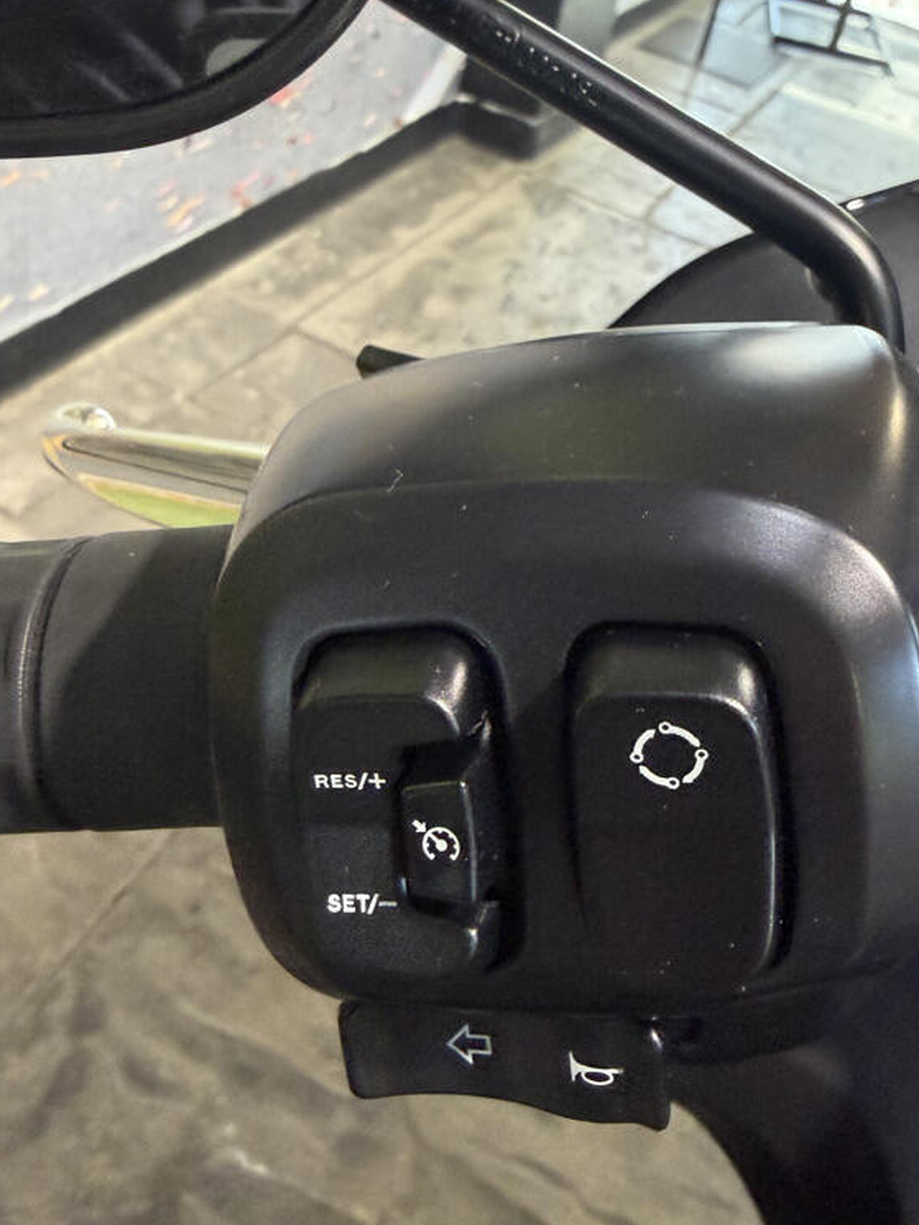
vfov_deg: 54.8
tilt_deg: -31.3
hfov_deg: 42.7
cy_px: 465
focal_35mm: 33
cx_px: 561
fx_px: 1168
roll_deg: -14.7
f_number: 2.2
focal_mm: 2.22
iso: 400
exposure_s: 1/60
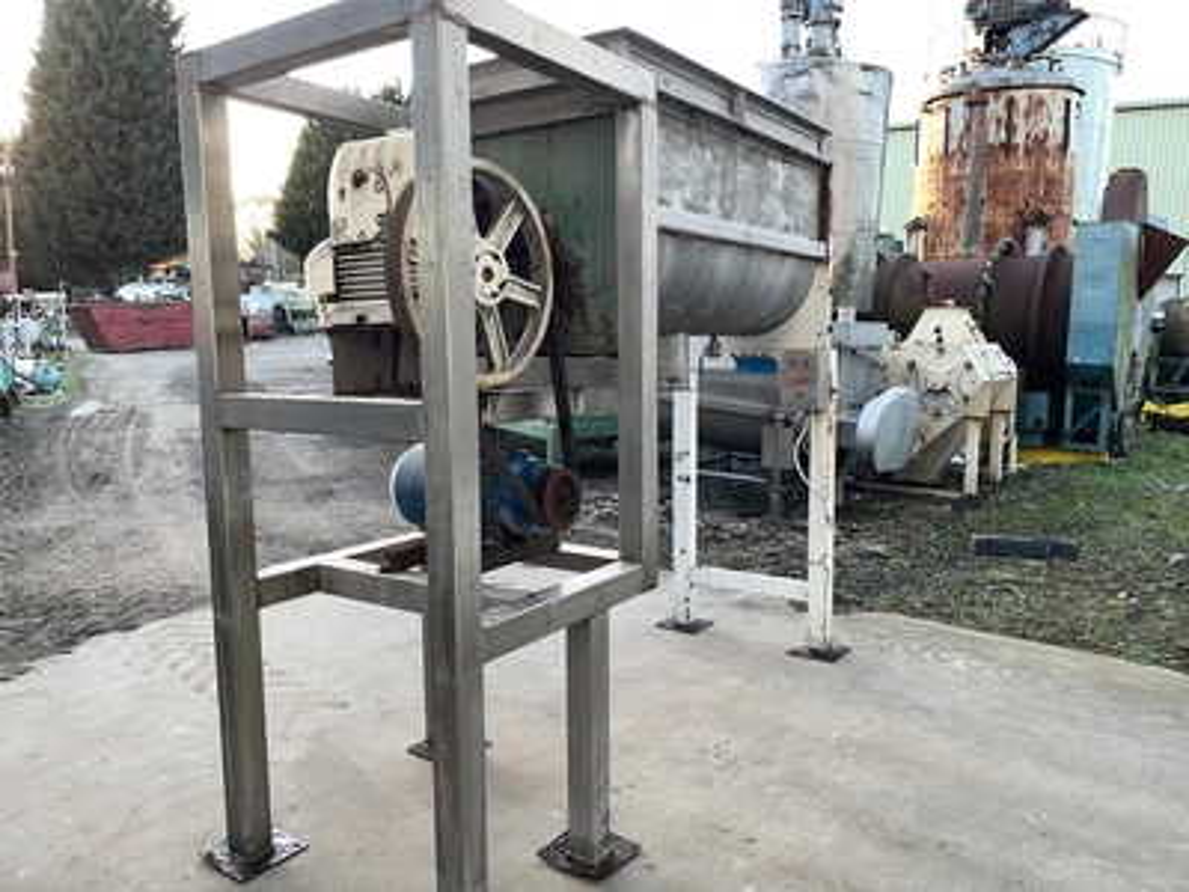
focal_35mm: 26
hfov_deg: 67.3
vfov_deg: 53.1
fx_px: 893
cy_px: 446
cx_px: 594
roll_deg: -2.0
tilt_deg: -9.5
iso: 80
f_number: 1.6
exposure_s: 1/122
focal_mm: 5.1
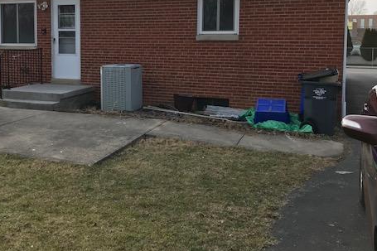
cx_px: 139
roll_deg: -1.5
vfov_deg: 32.2
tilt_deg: -5.6
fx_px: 429
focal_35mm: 41
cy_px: 75
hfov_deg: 47.0
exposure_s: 1/665
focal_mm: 3.99
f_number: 1.8
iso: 20
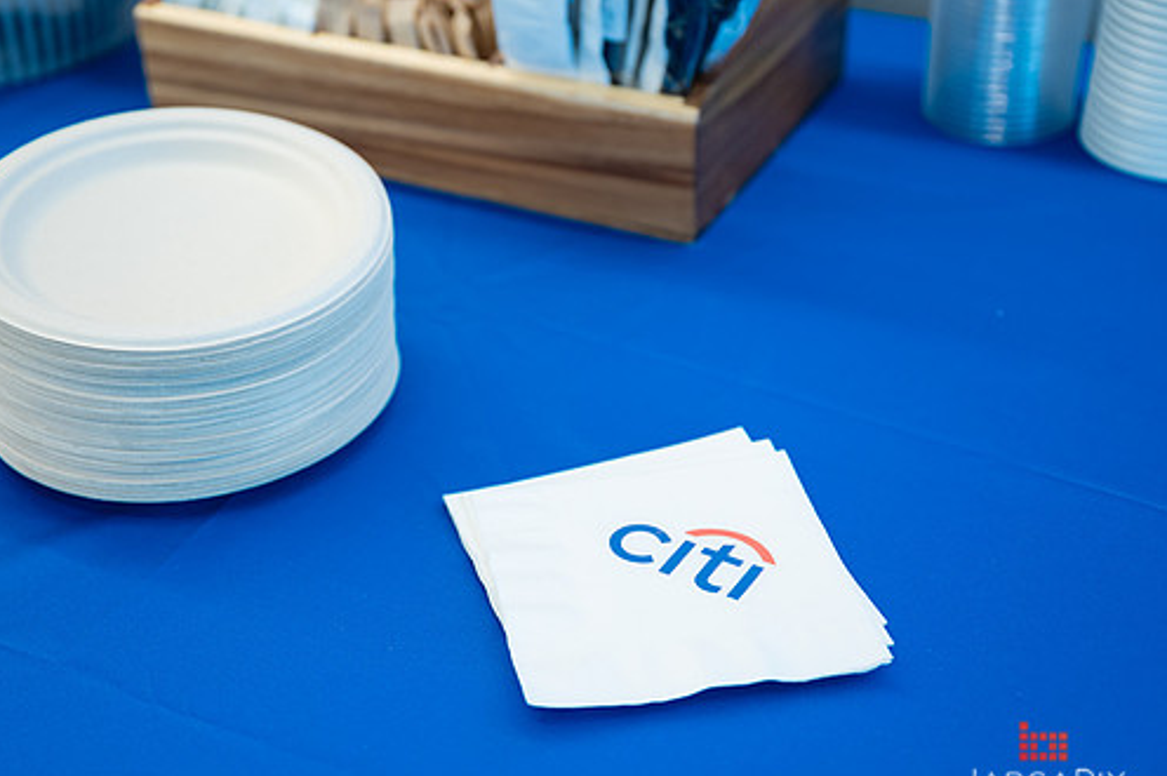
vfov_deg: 24.6
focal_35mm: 55
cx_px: 510
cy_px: 394
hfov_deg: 36.2
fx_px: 1782
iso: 500
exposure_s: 1/160
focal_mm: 46
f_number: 3.2
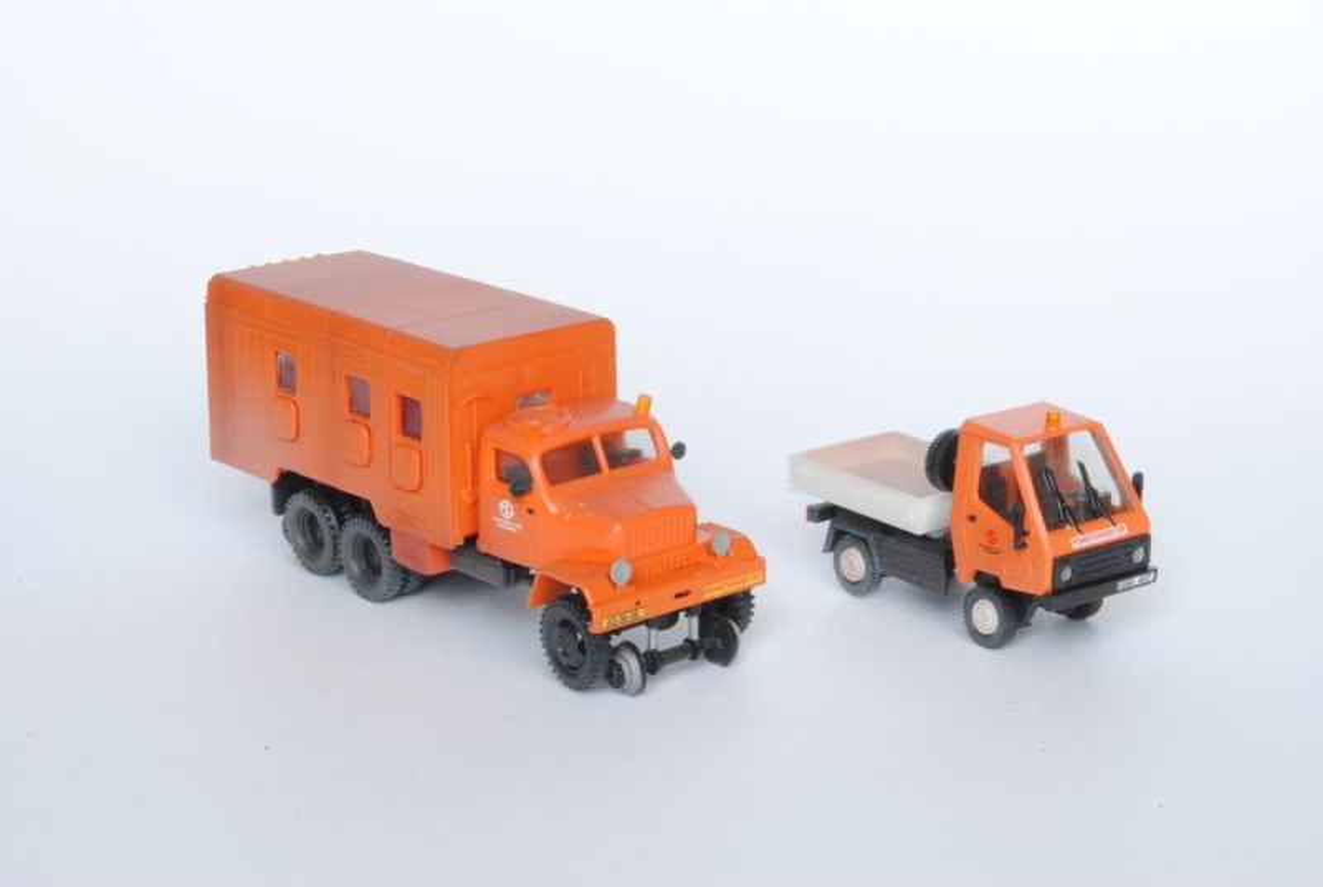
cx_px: 662
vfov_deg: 16.6
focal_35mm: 82
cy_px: 444
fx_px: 3036
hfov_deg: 24.6
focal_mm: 55
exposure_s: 3
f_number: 32
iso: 200
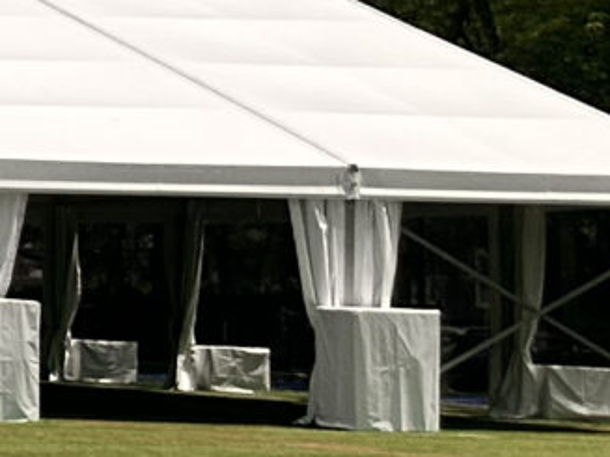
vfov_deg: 7.9
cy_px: 56
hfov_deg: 8.4
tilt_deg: +3.5
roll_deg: -0.3
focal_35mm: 188
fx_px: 3312
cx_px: -1373
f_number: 1.78
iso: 80
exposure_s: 1/9709
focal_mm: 6.86
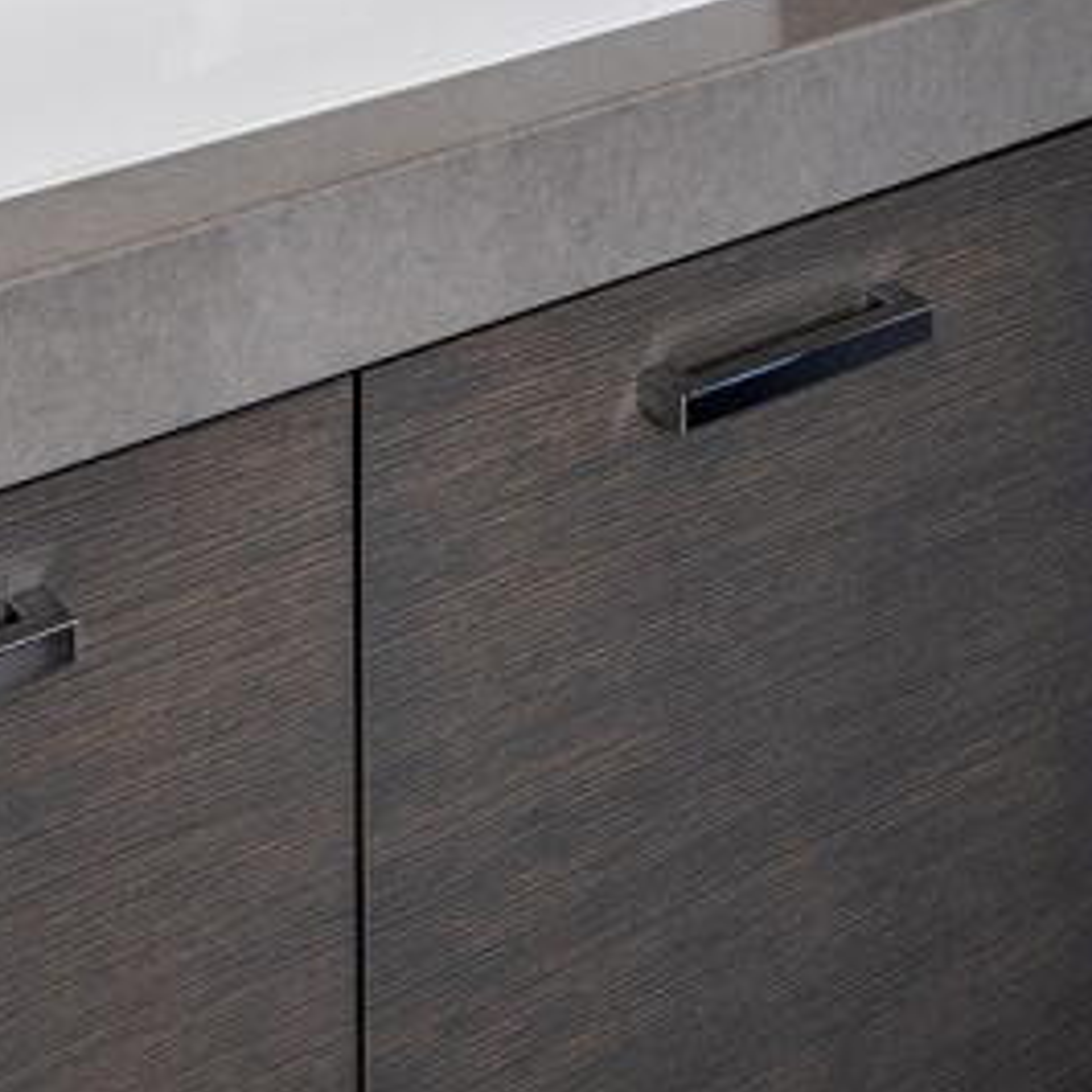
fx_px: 2962
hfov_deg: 20.4
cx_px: 1008
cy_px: -1264
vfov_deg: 15.4
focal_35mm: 83
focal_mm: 13
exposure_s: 1/80
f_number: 8
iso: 200
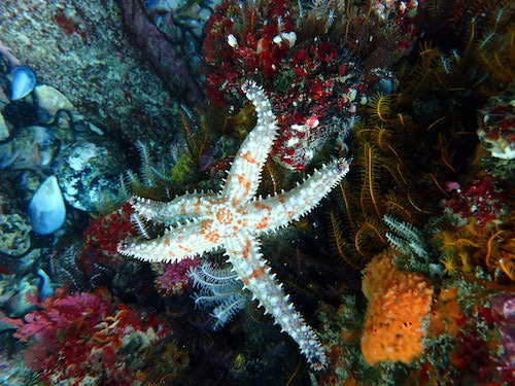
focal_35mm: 25
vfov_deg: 54.9
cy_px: 193
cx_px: 258
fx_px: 372
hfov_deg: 69.4
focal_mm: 4.5
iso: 250
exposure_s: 1/60
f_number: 2.8
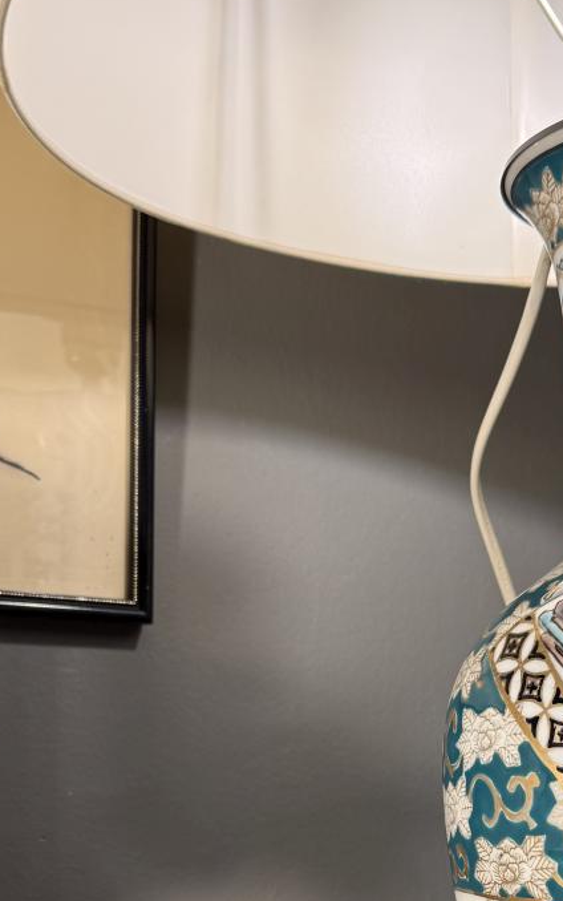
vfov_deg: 32.7
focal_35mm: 60
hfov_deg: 21.4
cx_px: 457
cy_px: 767
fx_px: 1472
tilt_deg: +1.6
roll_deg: +1.1
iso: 80
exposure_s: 1/100
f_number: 1.78
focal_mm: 6.76
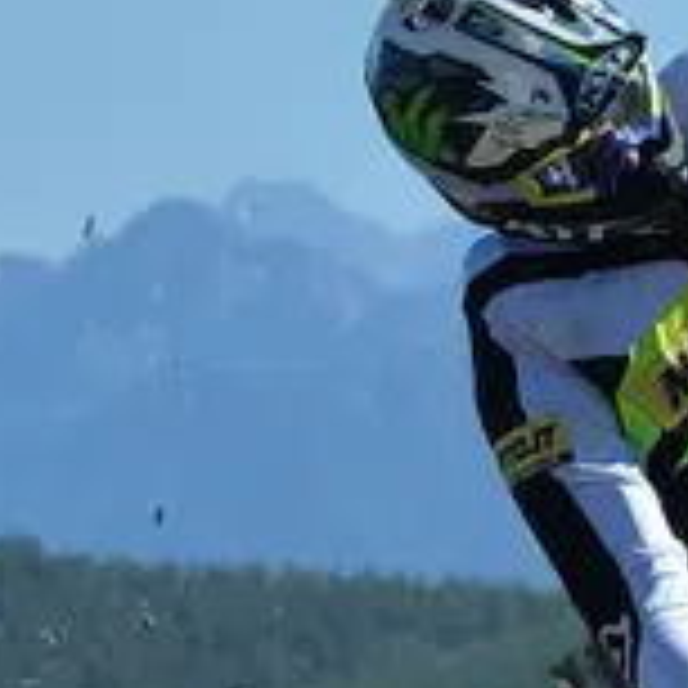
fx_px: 14279
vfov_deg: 2.8
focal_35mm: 635
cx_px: 1947
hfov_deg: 2.7
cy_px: 353
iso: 160
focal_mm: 95
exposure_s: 1/800
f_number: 7.1
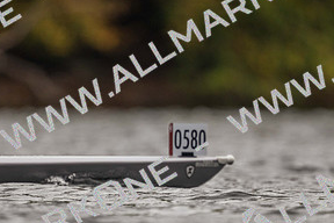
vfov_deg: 1.1
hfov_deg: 1.7
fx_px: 11207
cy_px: 153
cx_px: 143
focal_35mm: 1208
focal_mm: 600
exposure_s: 1/1250
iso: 400
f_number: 4
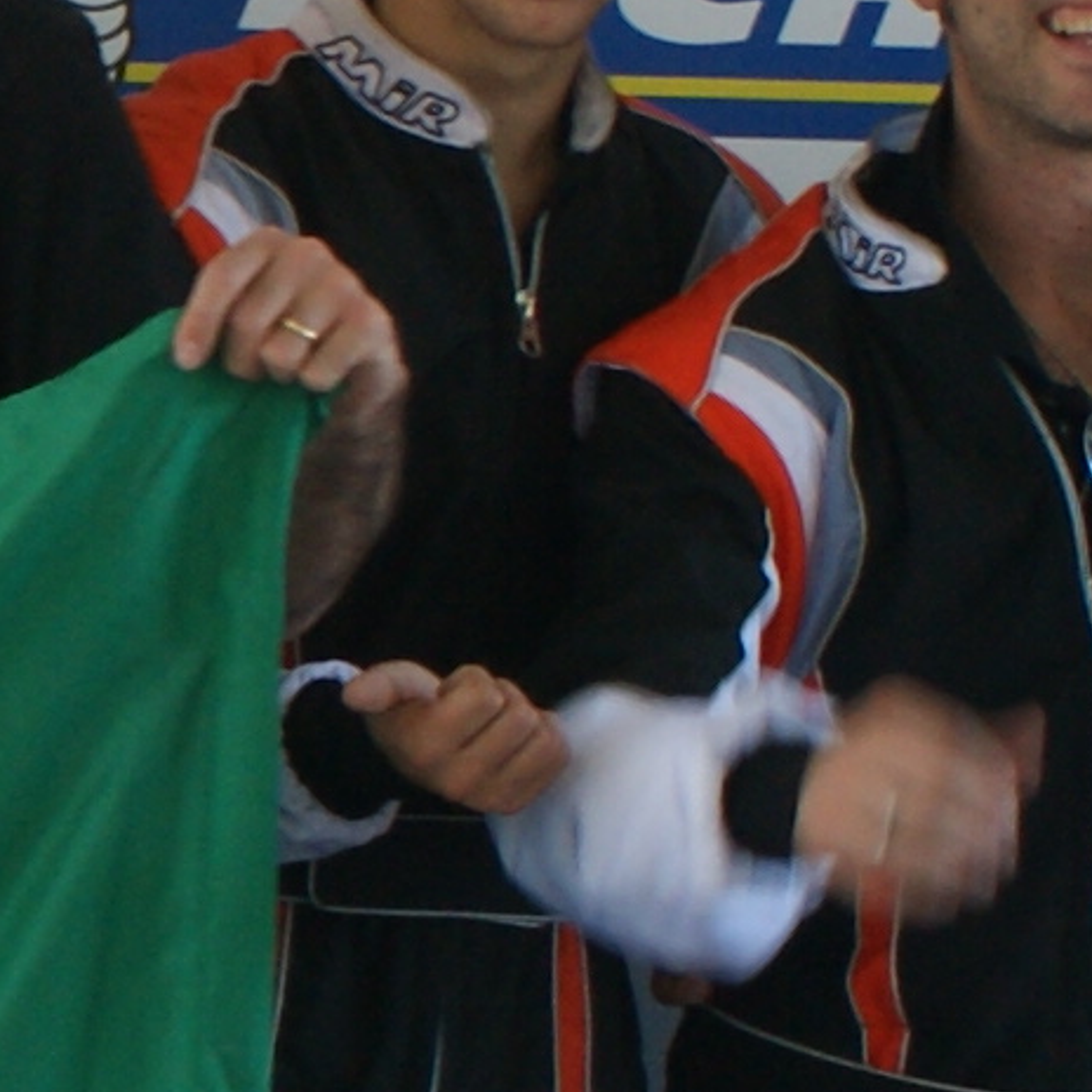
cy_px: 920
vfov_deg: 4.6
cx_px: -1511
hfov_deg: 4.5
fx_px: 13491
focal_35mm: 378
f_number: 5
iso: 160
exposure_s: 1/60
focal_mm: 30
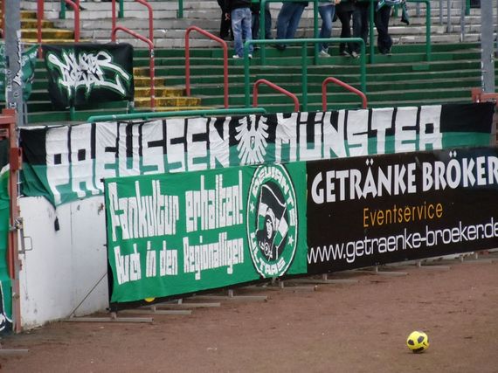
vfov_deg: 4.7
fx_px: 4515
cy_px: 186
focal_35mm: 314
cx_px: 249
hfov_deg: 6.3
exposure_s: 1/125
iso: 800
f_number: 5.6
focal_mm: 42
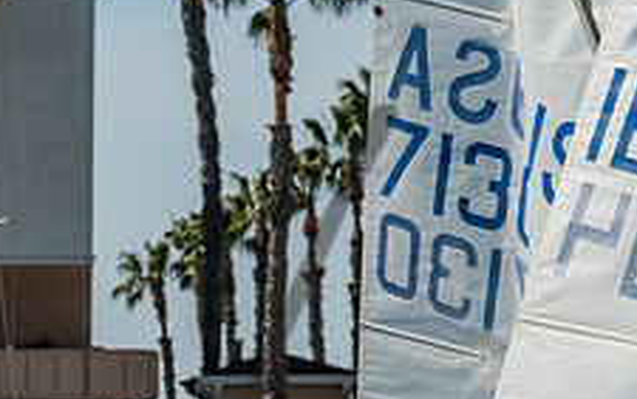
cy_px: 642
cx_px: 674
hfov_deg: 4.8
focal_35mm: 440
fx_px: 7644
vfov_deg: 3.0
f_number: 10
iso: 250
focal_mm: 130
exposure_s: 1/640
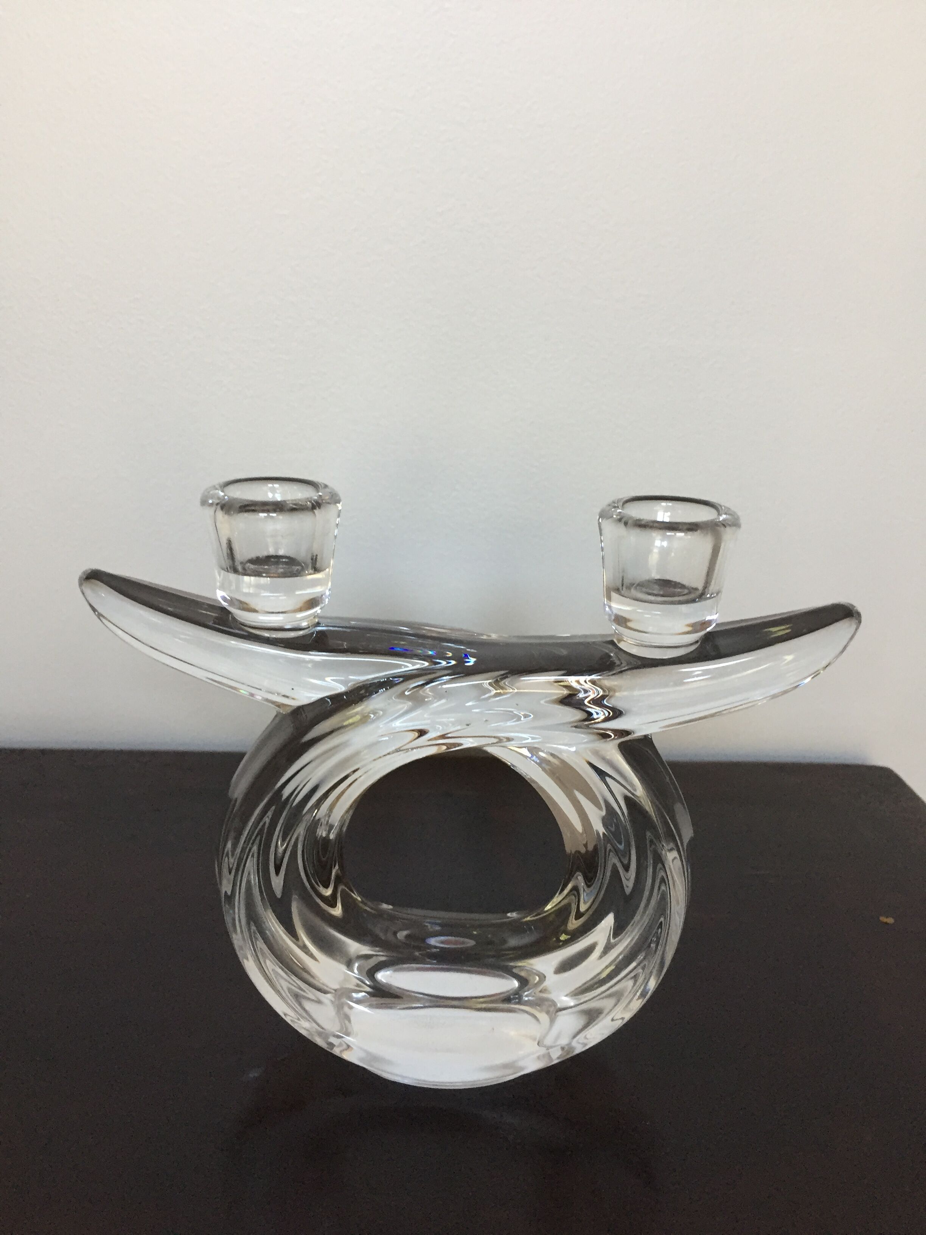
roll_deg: -2.3
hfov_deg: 48.2
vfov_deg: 61.7
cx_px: 463
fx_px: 1034
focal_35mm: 29
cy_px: 618
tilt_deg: -19.2
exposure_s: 1/33
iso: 160
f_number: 2.2
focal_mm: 4.15
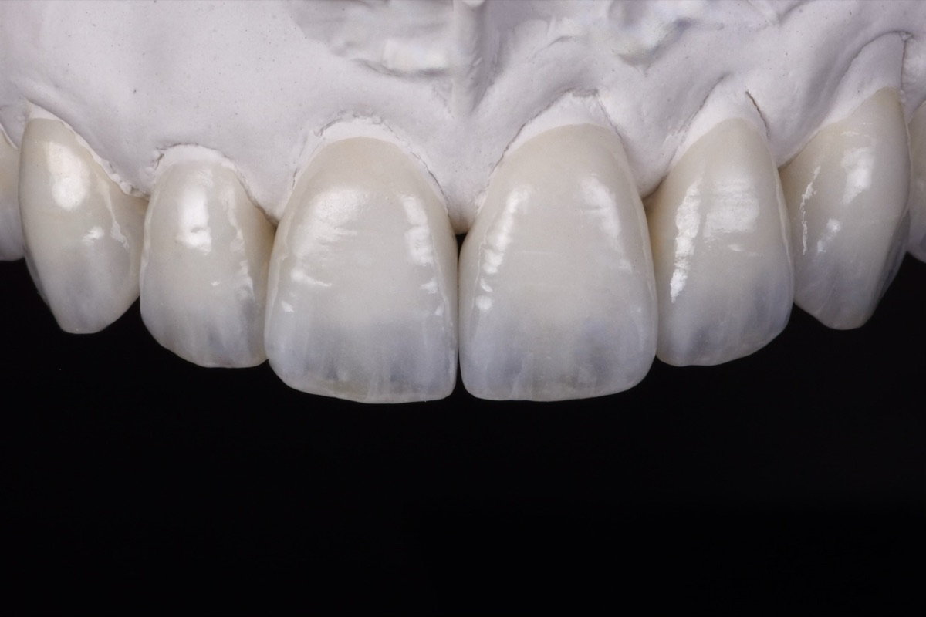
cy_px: 308
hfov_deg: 13.7
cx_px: 463
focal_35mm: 150
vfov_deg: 9.1
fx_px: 3858
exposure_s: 1/125
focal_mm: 100
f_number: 32
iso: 125
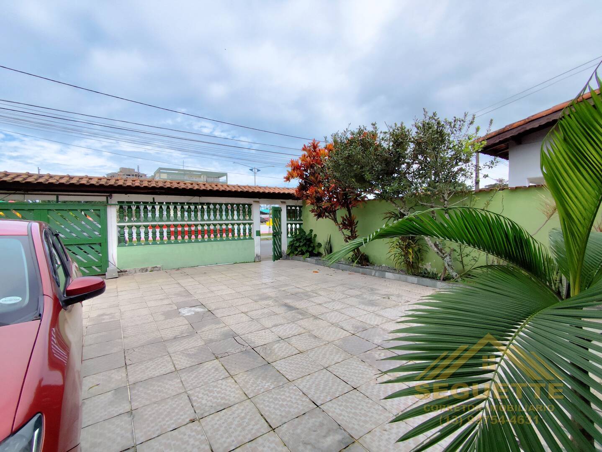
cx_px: 301
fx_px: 278
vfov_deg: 78.2
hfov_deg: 94.5
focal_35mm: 16
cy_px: 226
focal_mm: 1.65
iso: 50
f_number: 2.2
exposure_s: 1/1442
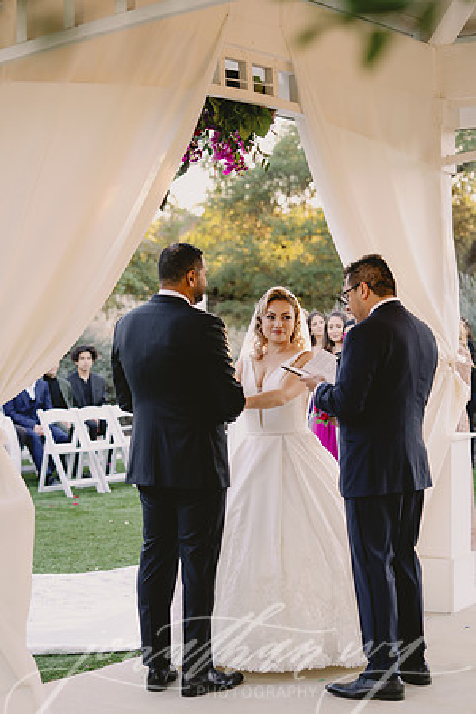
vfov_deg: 28.8
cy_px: 357
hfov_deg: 19.5
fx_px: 1388
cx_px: 238
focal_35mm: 70
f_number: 3.2
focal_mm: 70
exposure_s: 1/320
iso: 800
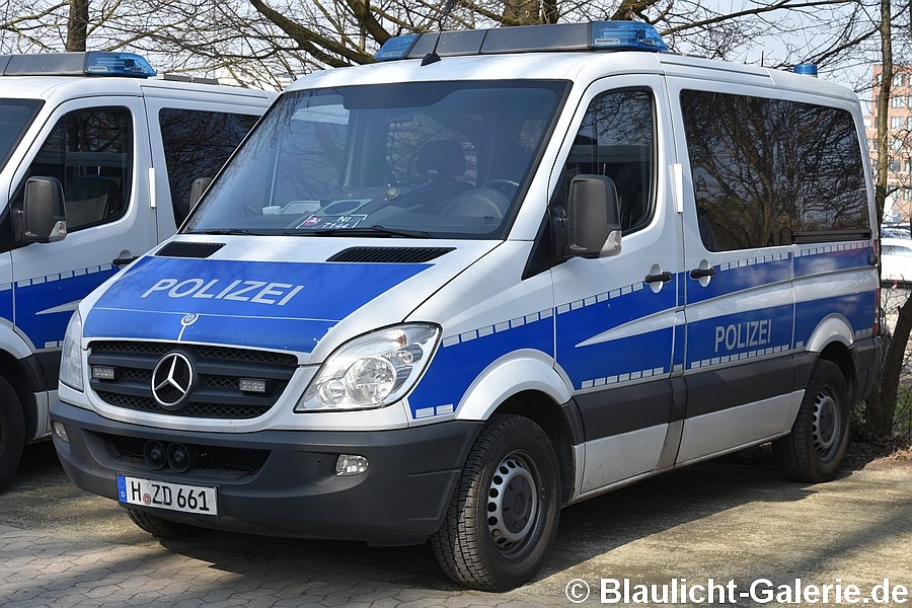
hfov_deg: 36.2
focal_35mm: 55
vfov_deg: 24.6
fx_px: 1393
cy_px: 304
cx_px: 456
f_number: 8
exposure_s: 1/250
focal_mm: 55
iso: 200
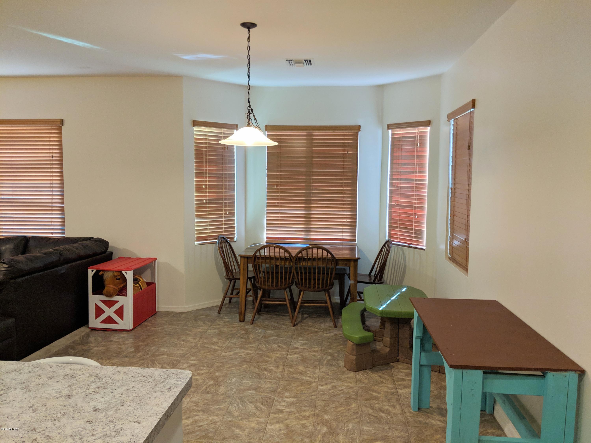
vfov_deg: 51.4
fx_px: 461
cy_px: 222
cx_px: 296
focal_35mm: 27
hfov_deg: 65.3
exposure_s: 1/60
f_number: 1.8
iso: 219
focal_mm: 4.44
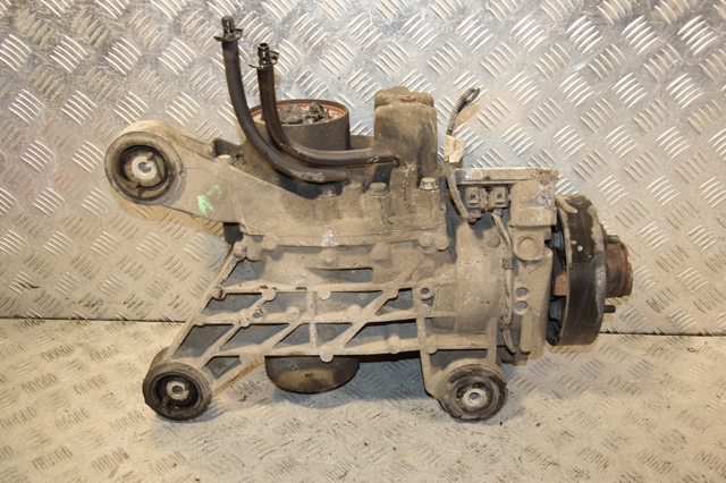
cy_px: 242
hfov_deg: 49.6
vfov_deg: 34.2
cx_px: 363
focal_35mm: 39
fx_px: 786
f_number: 5
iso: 800
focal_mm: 26
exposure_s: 1/200
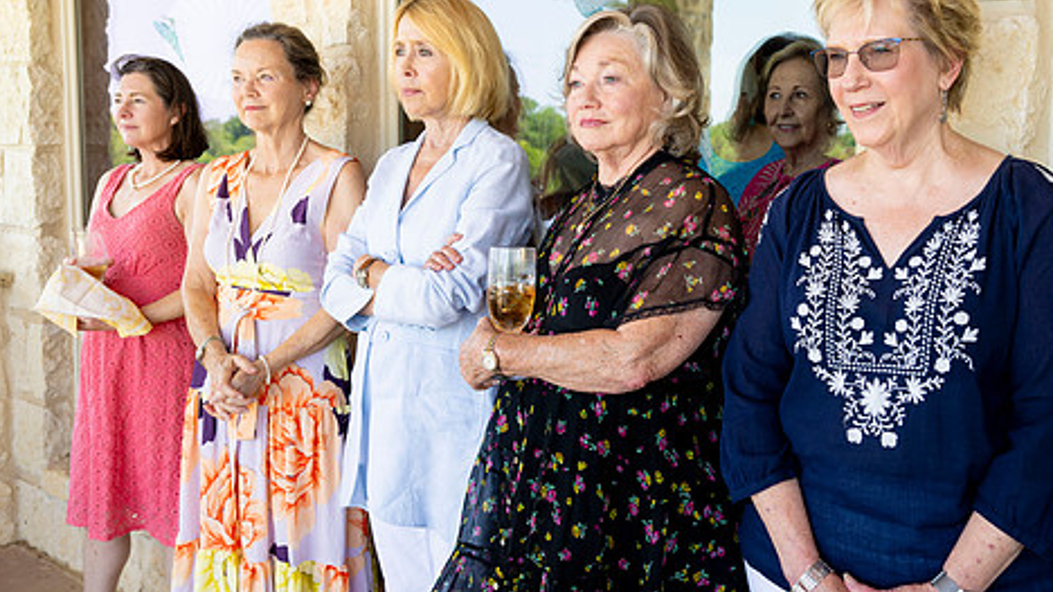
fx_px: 1005
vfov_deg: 32.7
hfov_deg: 55.2
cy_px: 237
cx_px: 571
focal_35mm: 36
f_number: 4.5
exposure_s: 1/100
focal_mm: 26.5
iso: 125
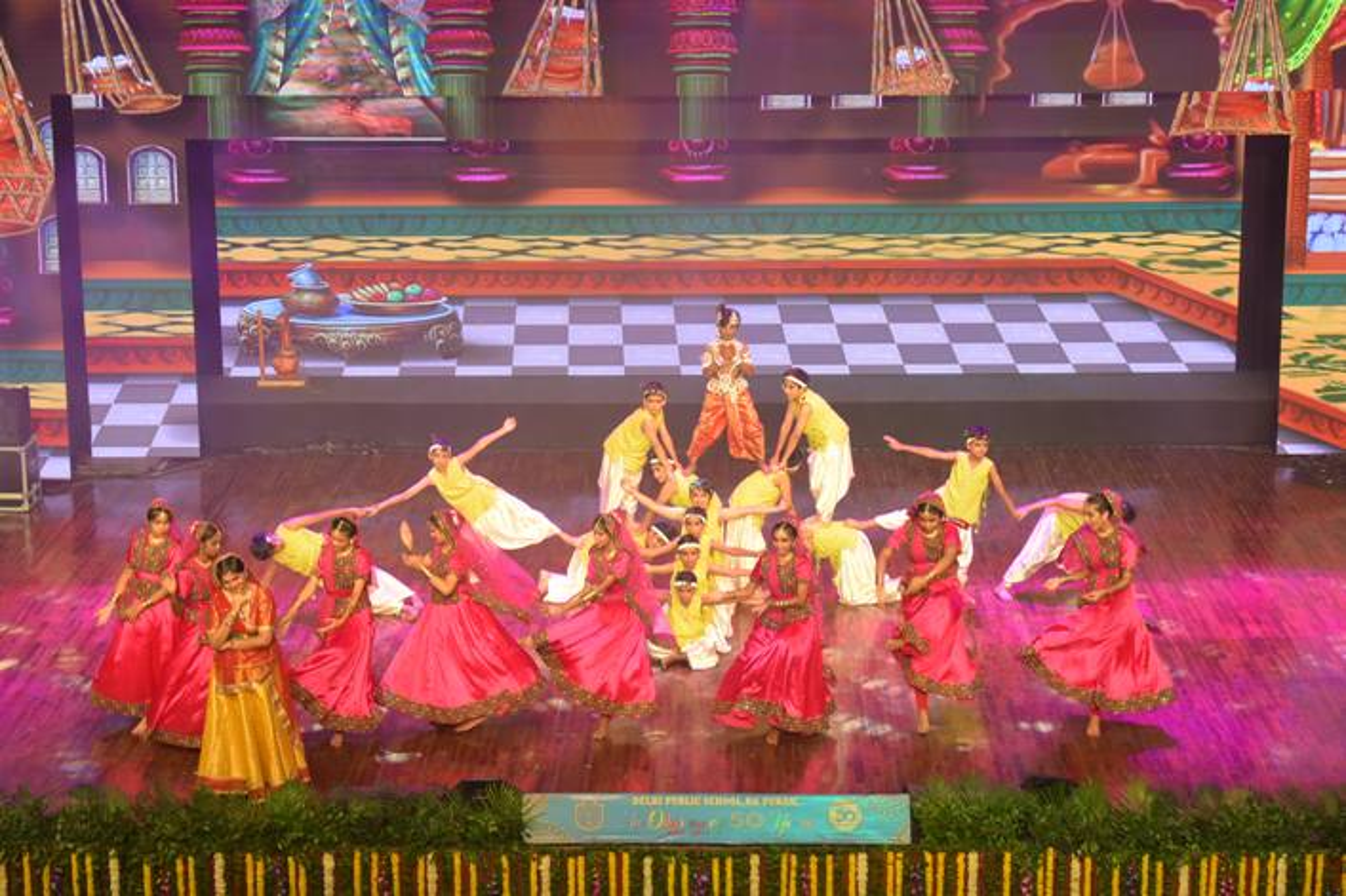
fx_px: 2691
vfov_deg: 18.9
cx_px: 673
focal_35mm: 72
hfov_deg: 28.1
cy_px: 448
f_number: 5
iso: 1600
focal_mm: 72
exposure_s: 1/125
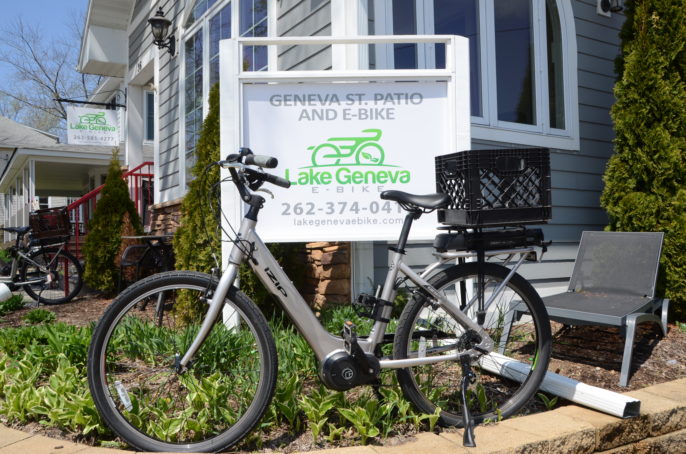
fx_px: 628
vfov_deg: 39.8
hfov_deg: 57.3
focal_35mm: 33
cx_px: 343
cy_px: 227
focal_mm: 22
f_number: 9
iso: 250
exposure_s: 1/320
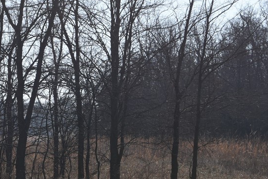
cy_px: 51
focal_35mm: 149
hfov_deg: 13.3
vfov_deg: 9.2
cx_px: -72
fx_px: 1110
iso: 100
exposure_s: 1/320
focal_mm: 40
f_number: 9
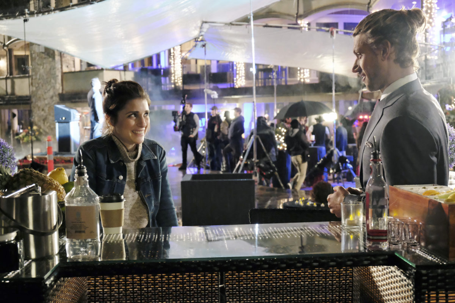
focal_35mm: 49
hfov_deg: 40.3
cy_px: 152
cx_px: 228
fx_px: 619
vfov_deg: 27.5
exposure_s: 1/125
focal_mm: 32.9
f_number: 4.5
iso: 12800
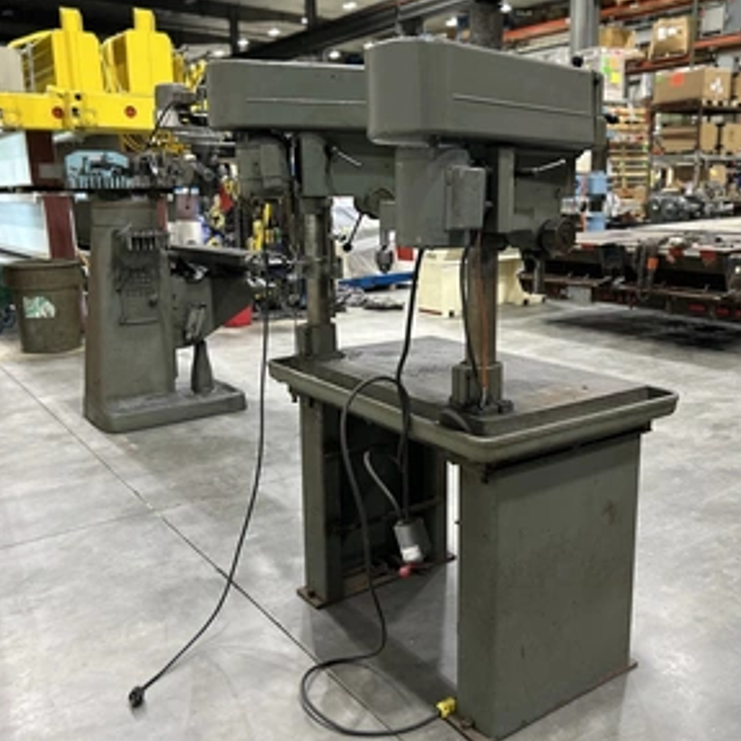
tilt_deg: -11.9
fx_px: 775
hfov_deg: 51.0
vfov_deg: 51.1
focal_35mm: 32
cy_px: 356
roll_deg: +1.2
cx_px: 416
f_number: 1.5
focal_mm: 5.7
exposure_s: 1/60
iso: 400
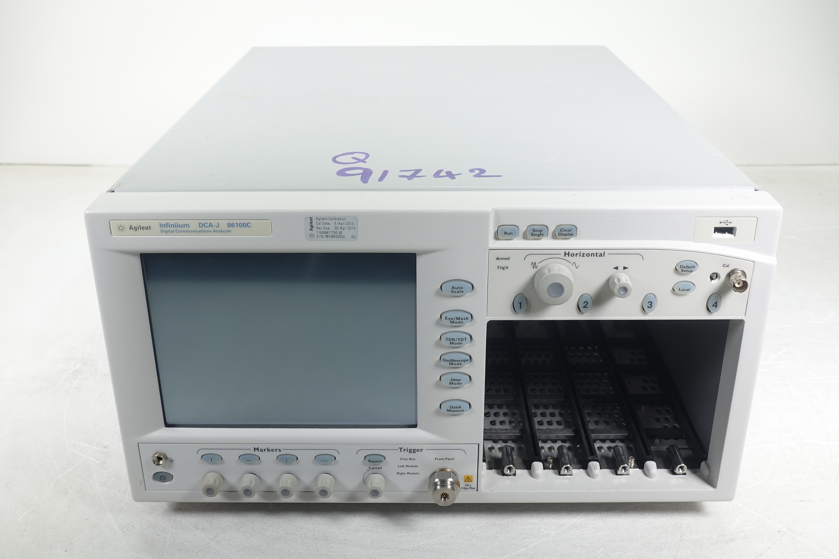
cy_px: 280
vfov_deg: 34.2
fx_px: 909
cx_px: 420
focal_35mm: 39
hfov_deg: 49.6
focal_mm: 14.3
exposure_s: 1/80
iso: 125
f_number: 4.5
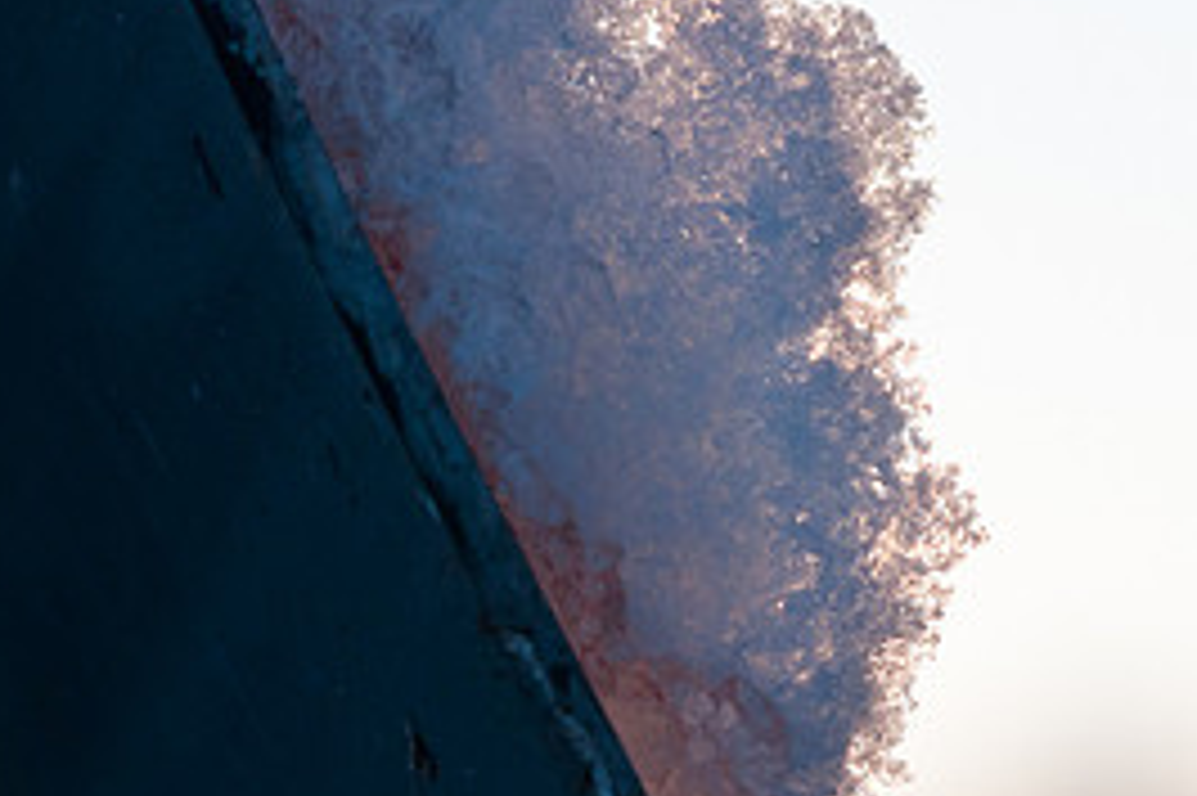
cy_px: 380
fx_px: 5984
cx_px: 882
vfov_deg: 7.6
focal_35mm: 180
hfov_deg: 11.4
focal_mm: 55
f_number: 8
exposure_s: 1/640
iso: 400
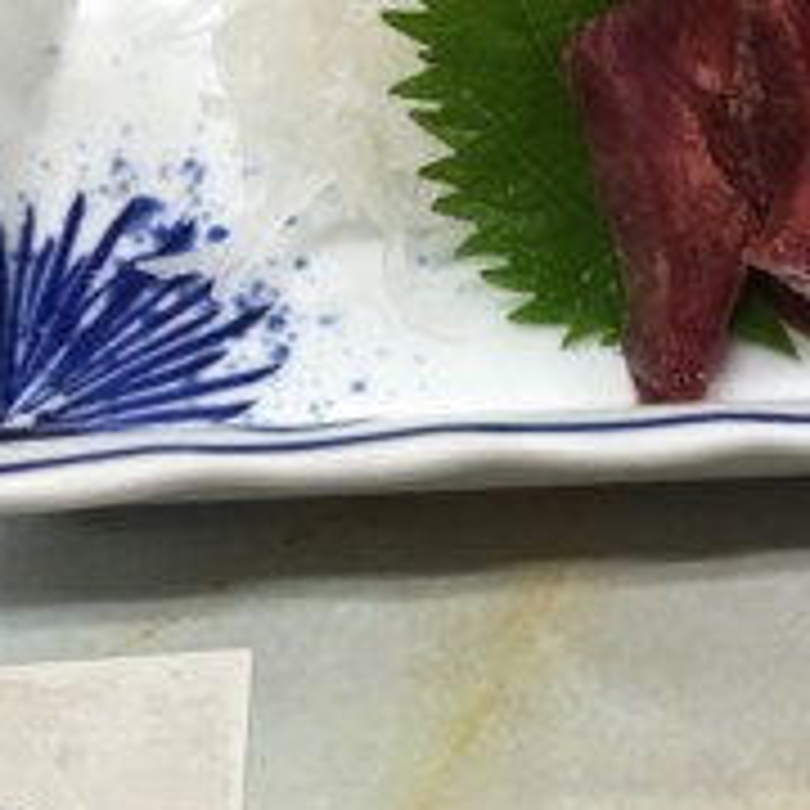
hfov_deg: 26.1
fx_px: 1694
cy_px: 112
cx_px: 706
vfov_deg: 26.2
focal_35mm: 64
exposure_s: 1/30
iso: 25
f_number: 2.2
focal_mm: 4.15
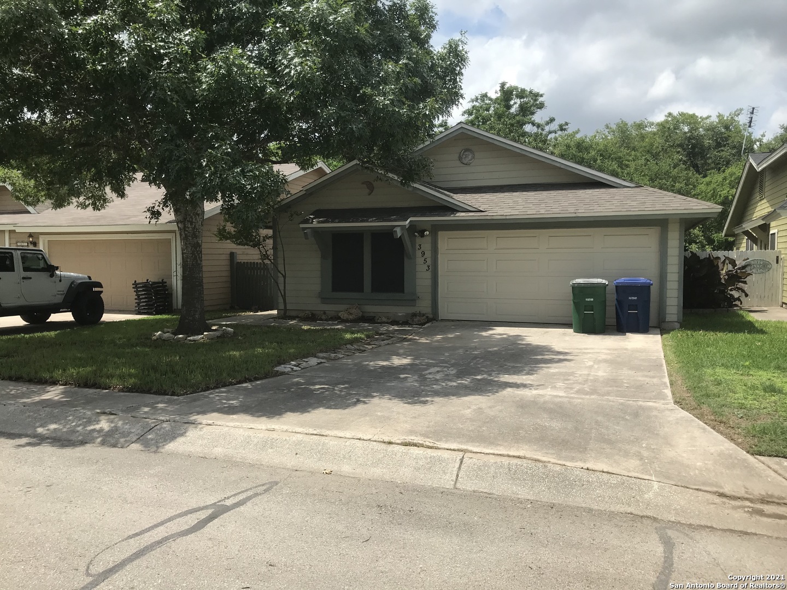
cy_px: 295
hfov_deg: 63.4
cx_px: 394
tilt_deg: +0.0
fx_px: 637
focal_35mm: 28
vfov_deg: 49.7
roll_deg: +0.2
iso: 20
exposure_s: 1/2398
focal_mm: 3.99
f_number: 1.8
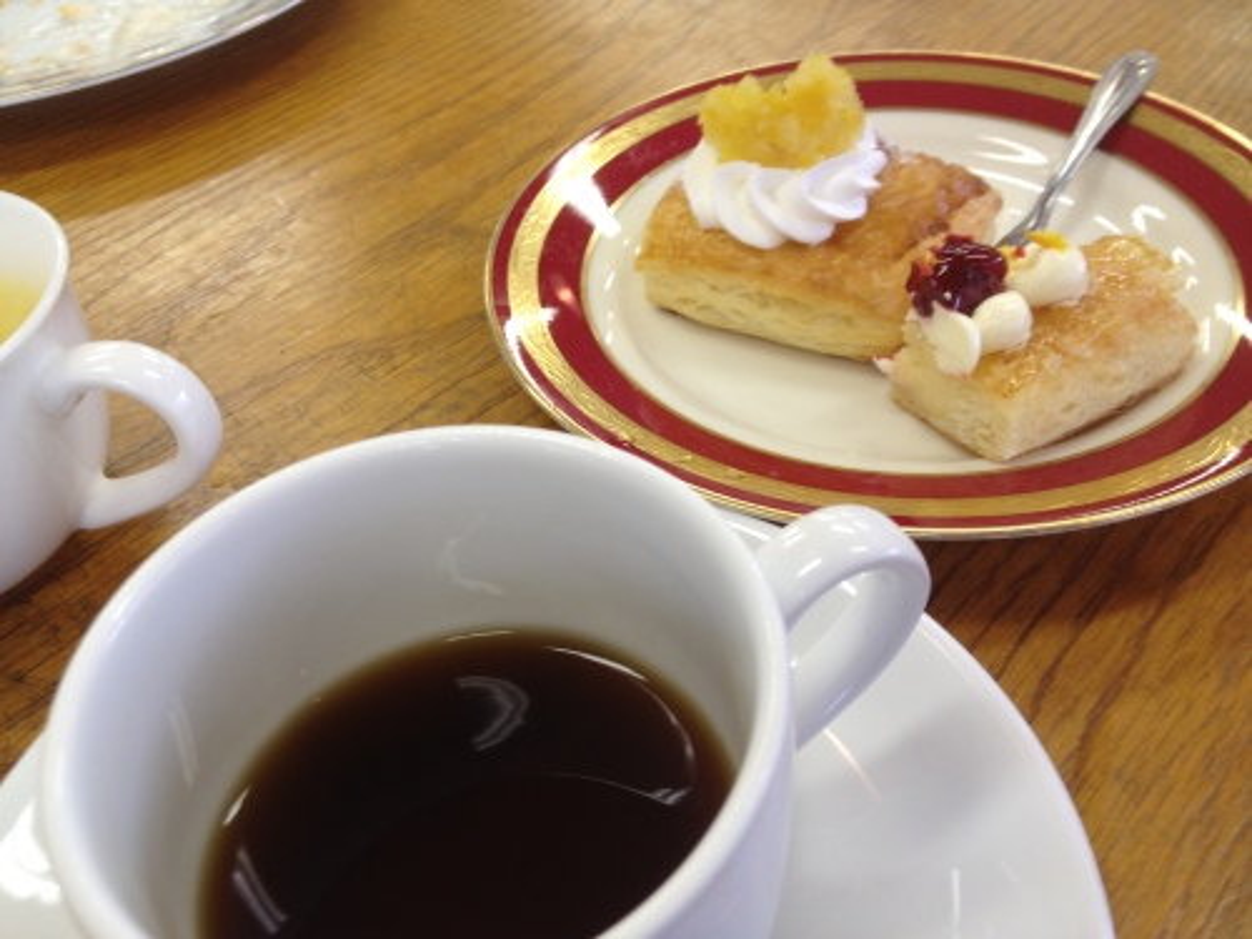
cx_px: 626
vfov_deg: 40.7
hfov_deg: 52.6
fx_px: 1266
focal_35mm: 35
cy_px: 470
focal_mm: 4.28
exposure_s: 1/24
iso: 50
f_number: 2.4
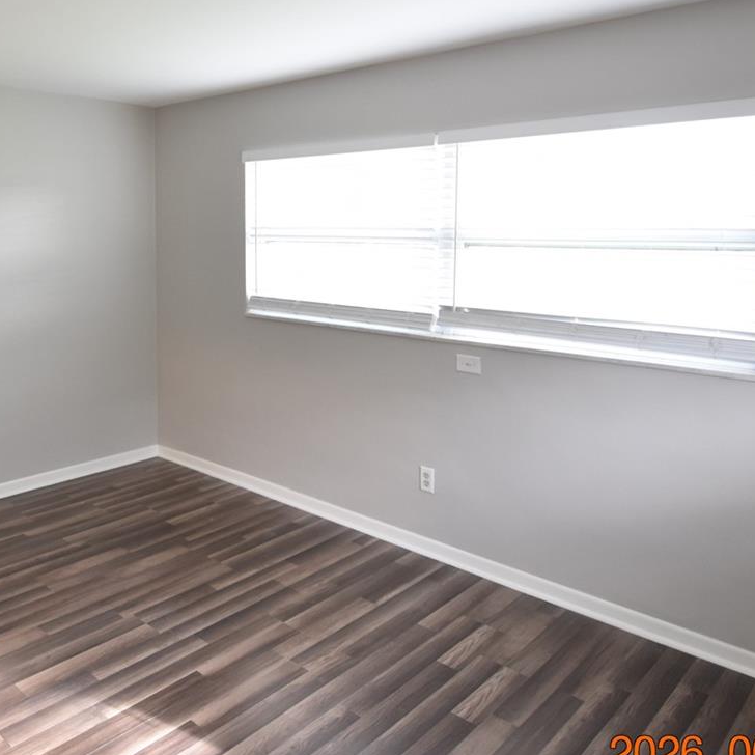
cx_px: 304
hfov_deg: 56.9
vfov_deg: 56.6
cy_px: 283
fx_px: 691
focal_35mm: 28
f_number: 3.5
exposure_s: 1/45
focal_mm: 10
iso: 800
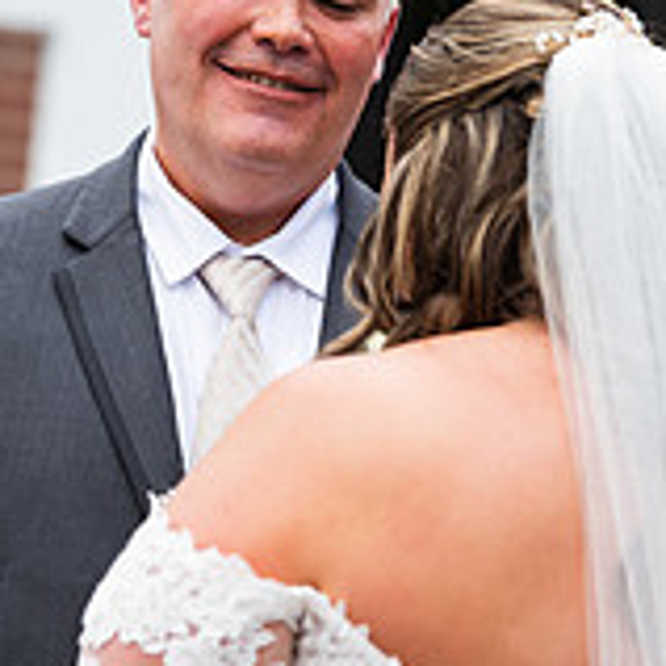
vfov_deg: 4.9
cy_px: 218
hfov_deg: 4.9
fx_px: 7836
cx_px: 75
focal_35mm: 360
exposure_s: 1/500
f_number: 2.8
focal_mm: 150
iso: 64
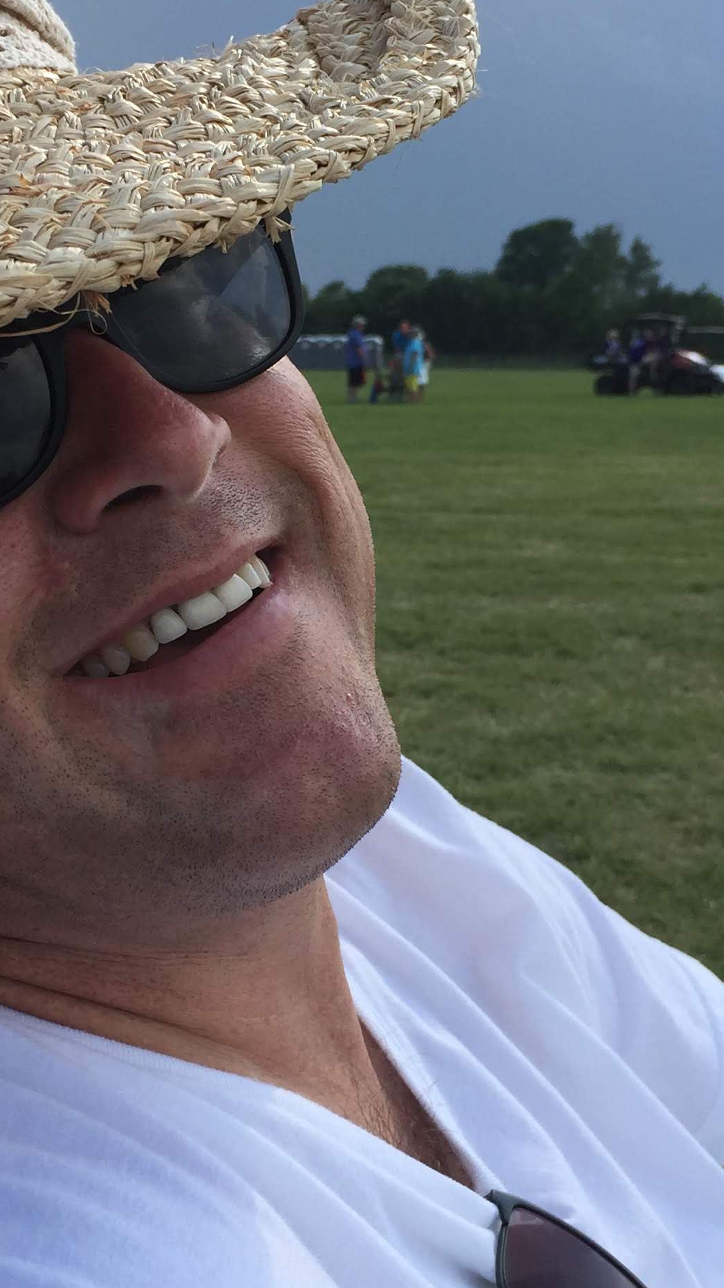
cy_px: 608
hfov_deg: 21.4
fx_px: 1911
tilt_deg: -6.9
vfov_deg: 37.2
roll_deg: -1.6
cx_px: 282
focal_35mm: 56
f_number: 2.2
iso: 32
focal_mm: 4.15
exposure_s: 1/1041
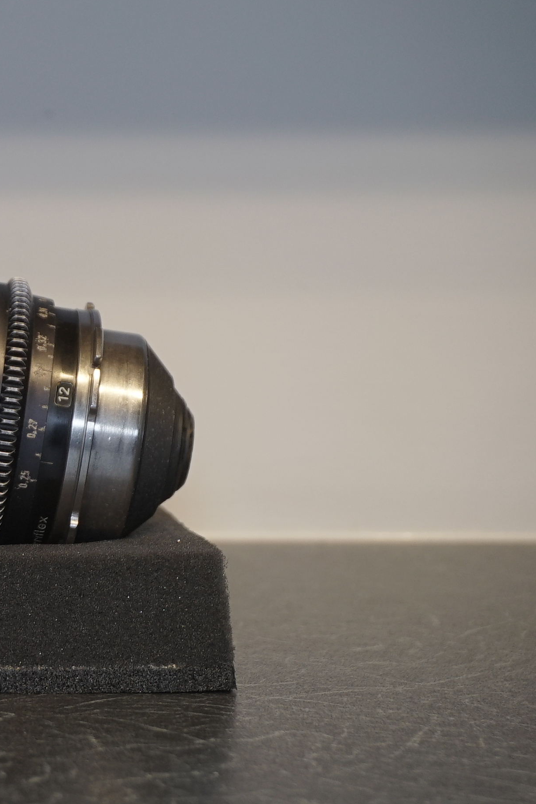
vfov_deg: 23.1
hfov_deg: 15.1
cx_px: -65
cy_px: 397
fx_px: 1965
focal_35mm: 88
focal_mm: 39
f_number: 7.1
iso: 800
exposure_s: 1/60
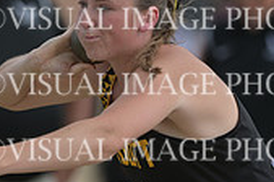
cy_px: 51
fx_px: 10453
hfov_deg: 1.5
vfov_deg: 1.0
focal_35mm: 1376
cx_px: 217
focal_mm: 400
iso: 160
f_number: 3.2
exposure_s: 1/2500
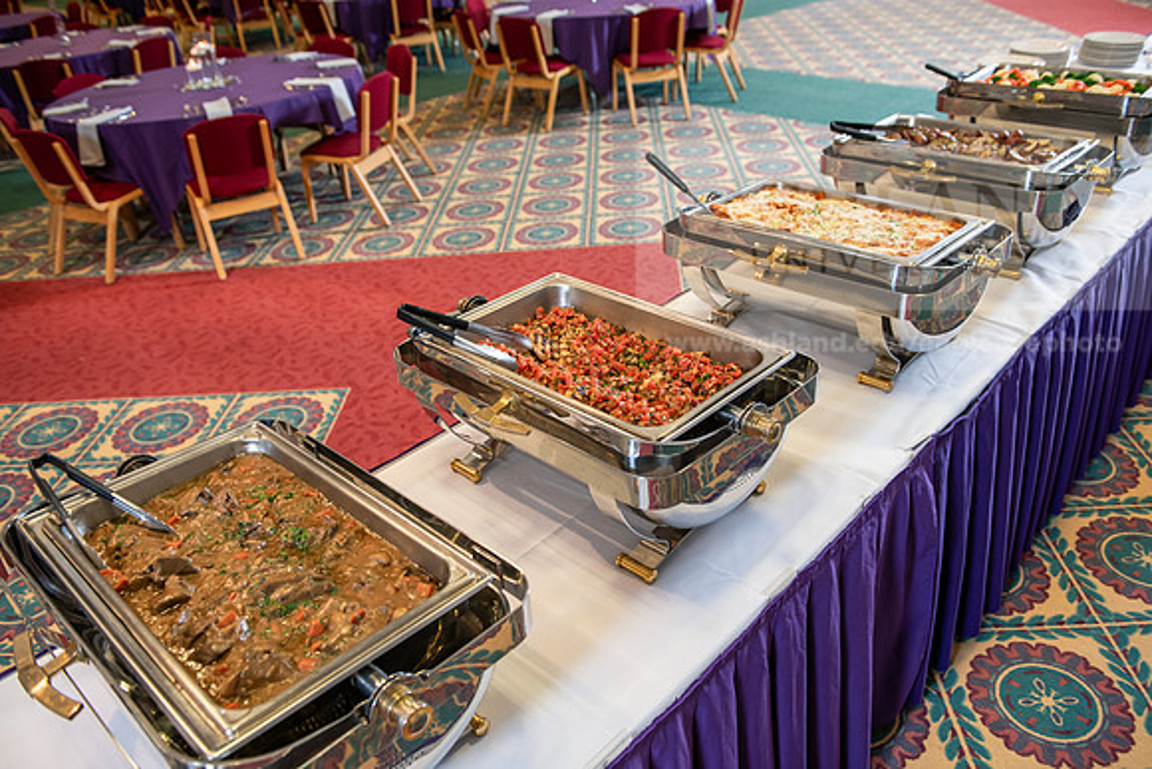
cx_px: 576
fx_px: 896
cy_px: 384
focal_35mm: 28
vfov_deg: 46.4
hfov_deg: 65.5
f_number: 3.5
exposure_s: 1/125
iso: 640
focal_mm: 28
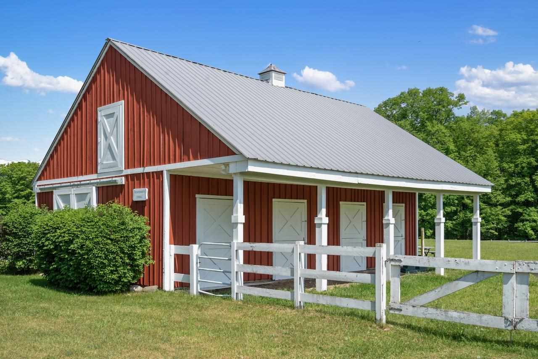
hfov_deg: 54.4
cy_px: 180
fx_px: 523
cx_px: 269
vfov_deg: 37.9
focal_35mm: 35
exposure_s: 1/250
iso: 100
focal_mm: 35
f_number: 10
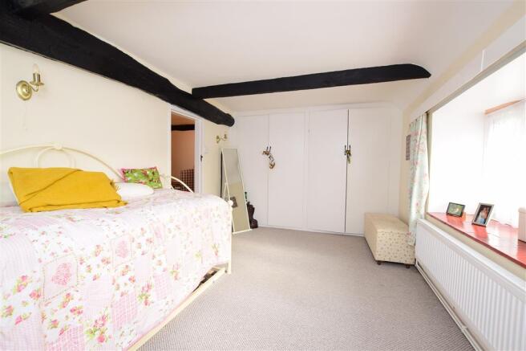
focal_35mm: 15
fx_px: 219
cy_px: 176
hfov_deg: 100.4
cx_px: 263
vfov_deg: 77.3
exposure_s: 1/25
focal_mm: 10
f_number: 8
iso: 400
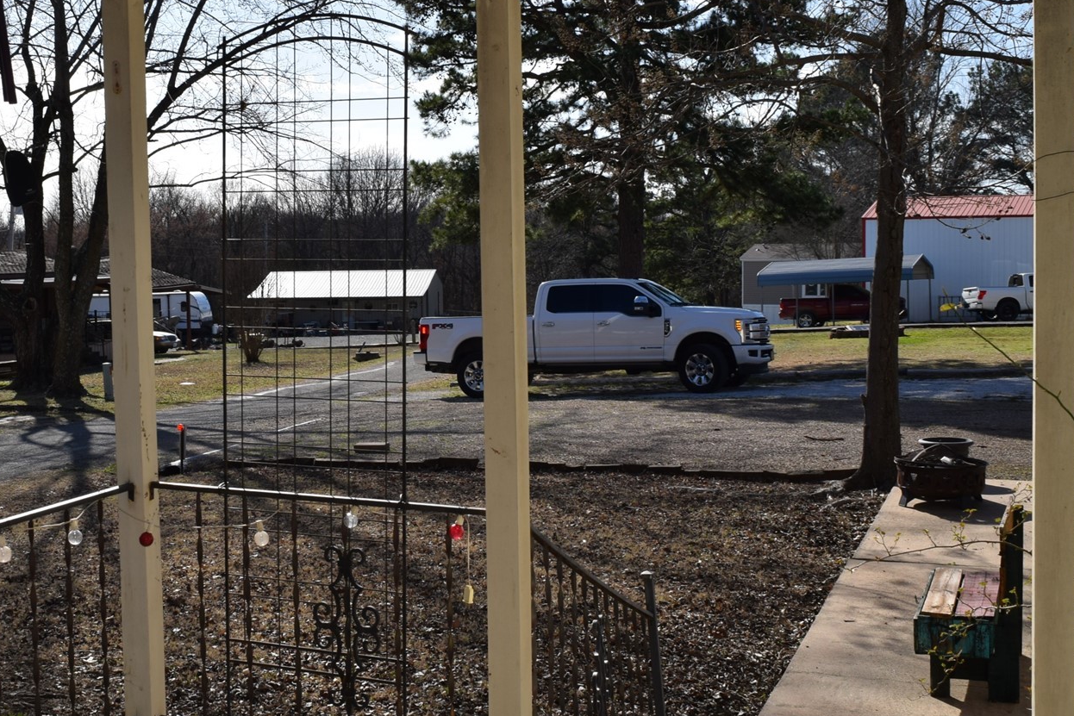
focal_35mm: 49
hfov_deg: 39.9
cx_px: 357
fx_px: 1462
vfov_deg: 27.5
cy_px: 326
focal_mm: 20
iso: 100
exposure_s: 1/200
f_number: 11
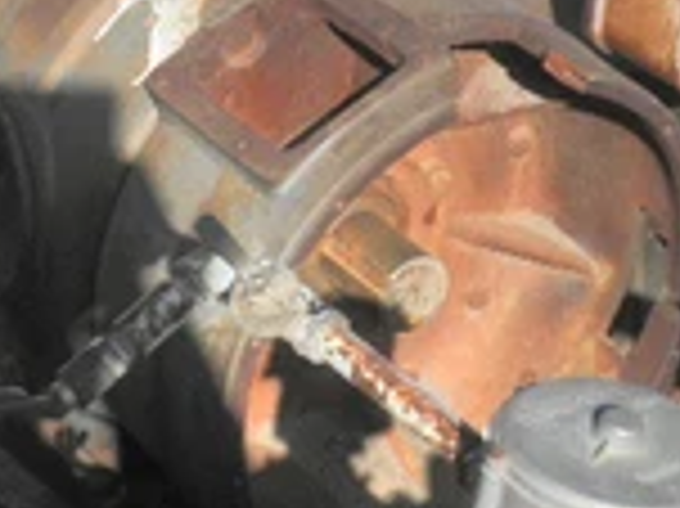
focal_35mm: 156
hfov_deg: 12.7
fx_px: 3062
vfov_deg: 9.4
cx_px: 288
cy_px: 9
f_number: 10.7
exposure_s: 1/125
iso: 64
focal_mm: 10.5
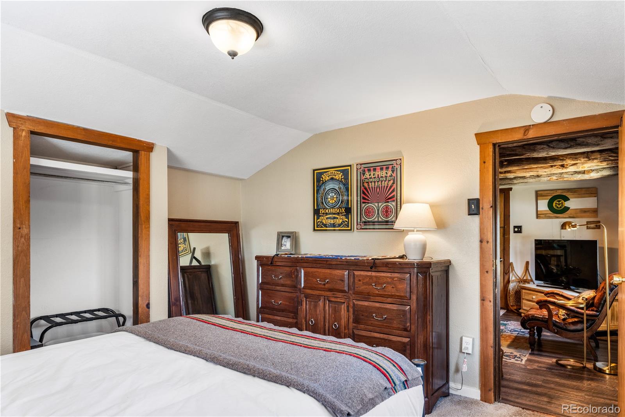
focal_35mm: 21
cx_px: 312
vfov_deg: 59.5
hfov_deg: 81.2
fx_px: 364
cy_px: 208
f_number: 7.1
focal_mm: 21
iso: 100
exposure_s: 1/3
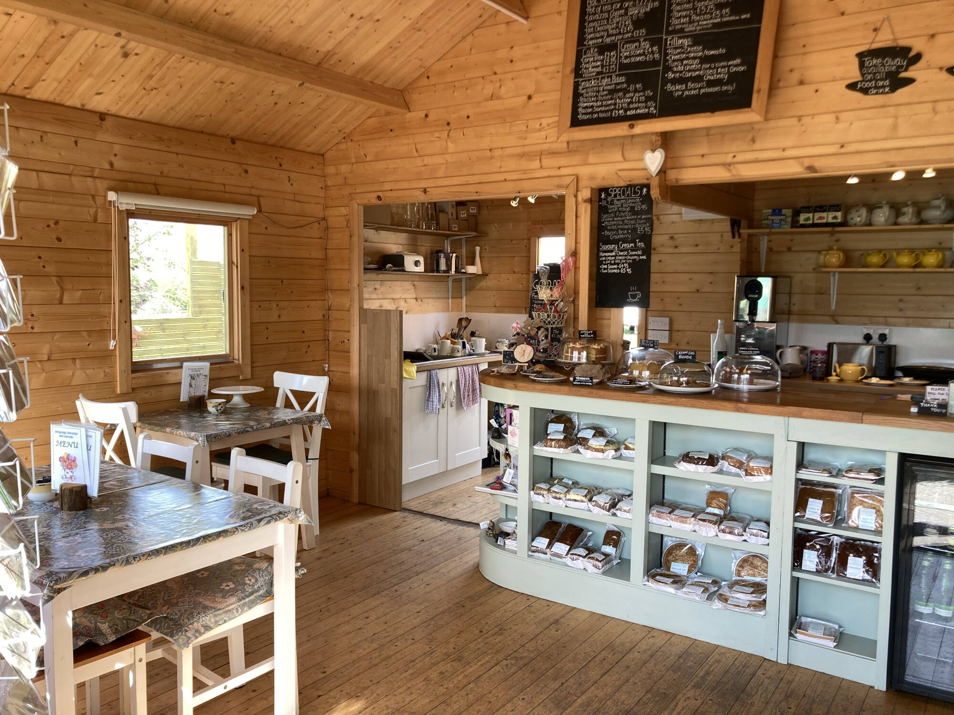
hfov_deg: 63.4
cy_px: 358
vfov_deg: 49.7
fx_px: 772
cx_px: 477
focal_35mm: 28
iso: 25
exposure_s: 1/100
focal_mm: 3.99
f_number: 1.8
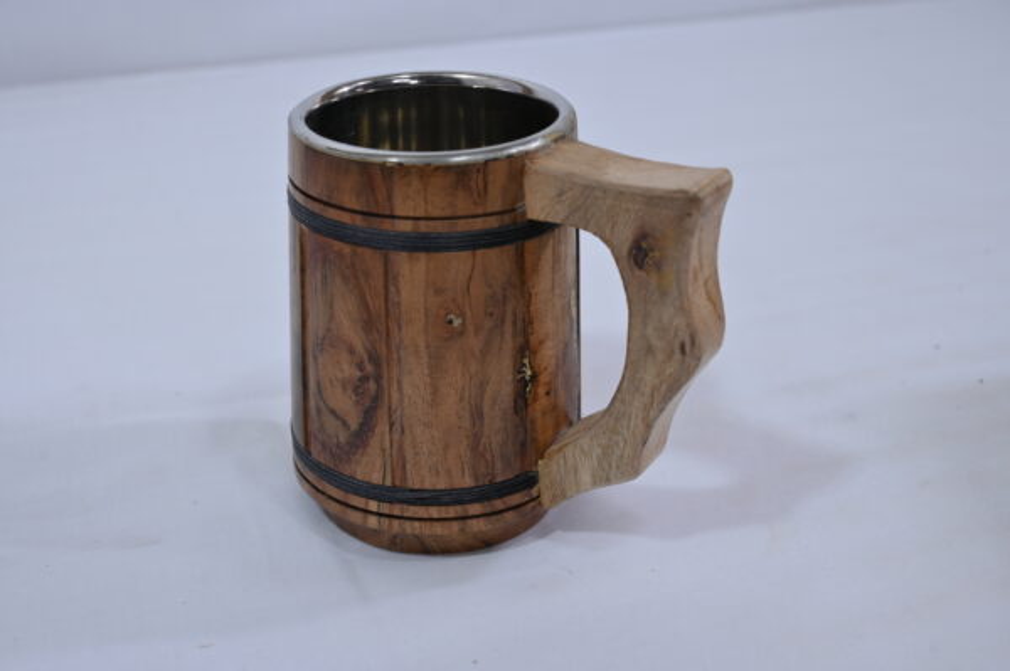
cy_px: 336
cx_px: 505
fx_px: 1346
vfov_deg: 28.0
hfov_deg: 41.1
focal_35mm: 48
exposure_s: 1/125
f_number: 7.1
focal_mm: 48
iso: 500
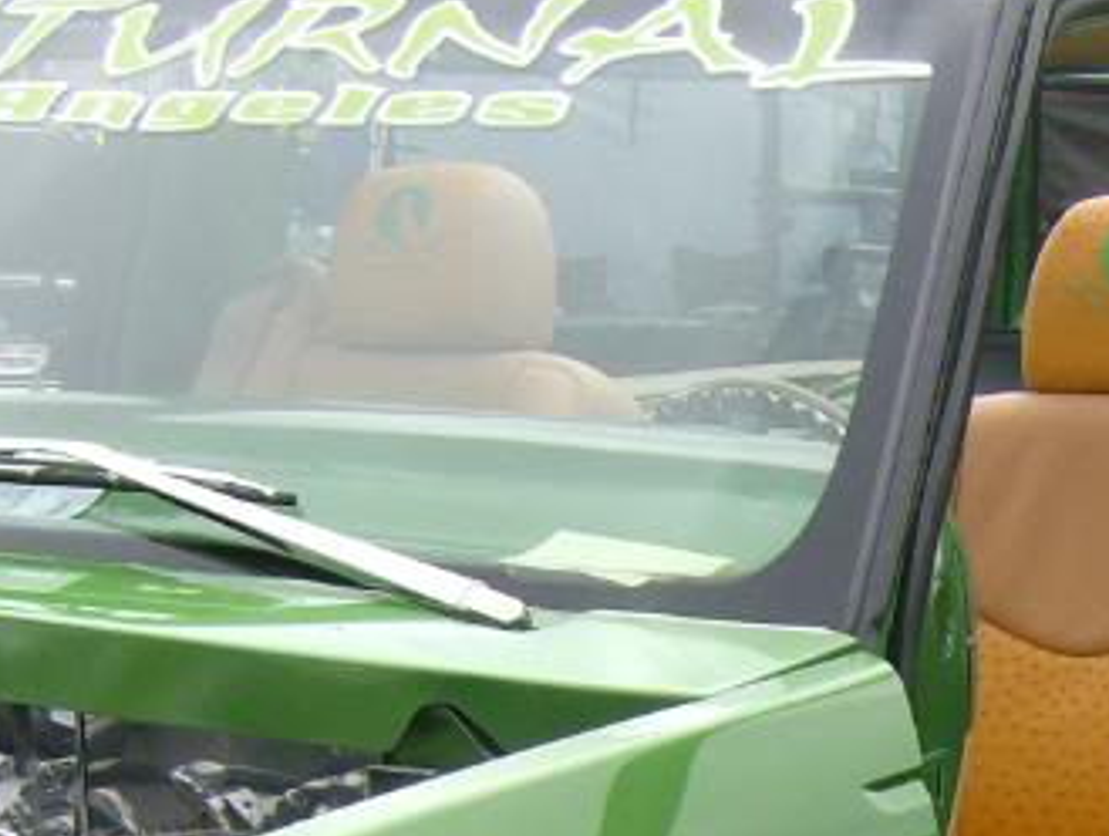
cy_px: 1121
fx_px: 3595
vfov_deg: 12.8
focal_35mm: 112
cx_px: 1416
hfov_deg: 16.6
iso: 100
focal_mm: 6
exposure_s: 1/524
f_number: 4.7
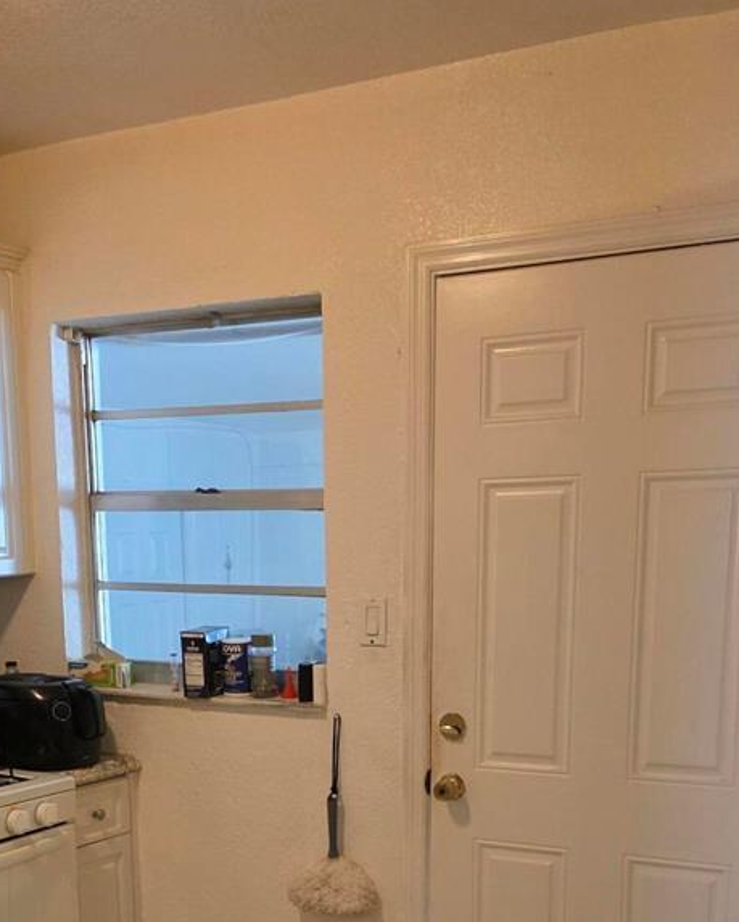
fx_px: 1284
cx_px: 295
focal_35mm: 47
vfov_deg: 37.1
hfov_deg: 32.0
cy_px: 824
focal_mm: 6.3
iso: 500
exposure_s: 1/120
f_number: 1.7
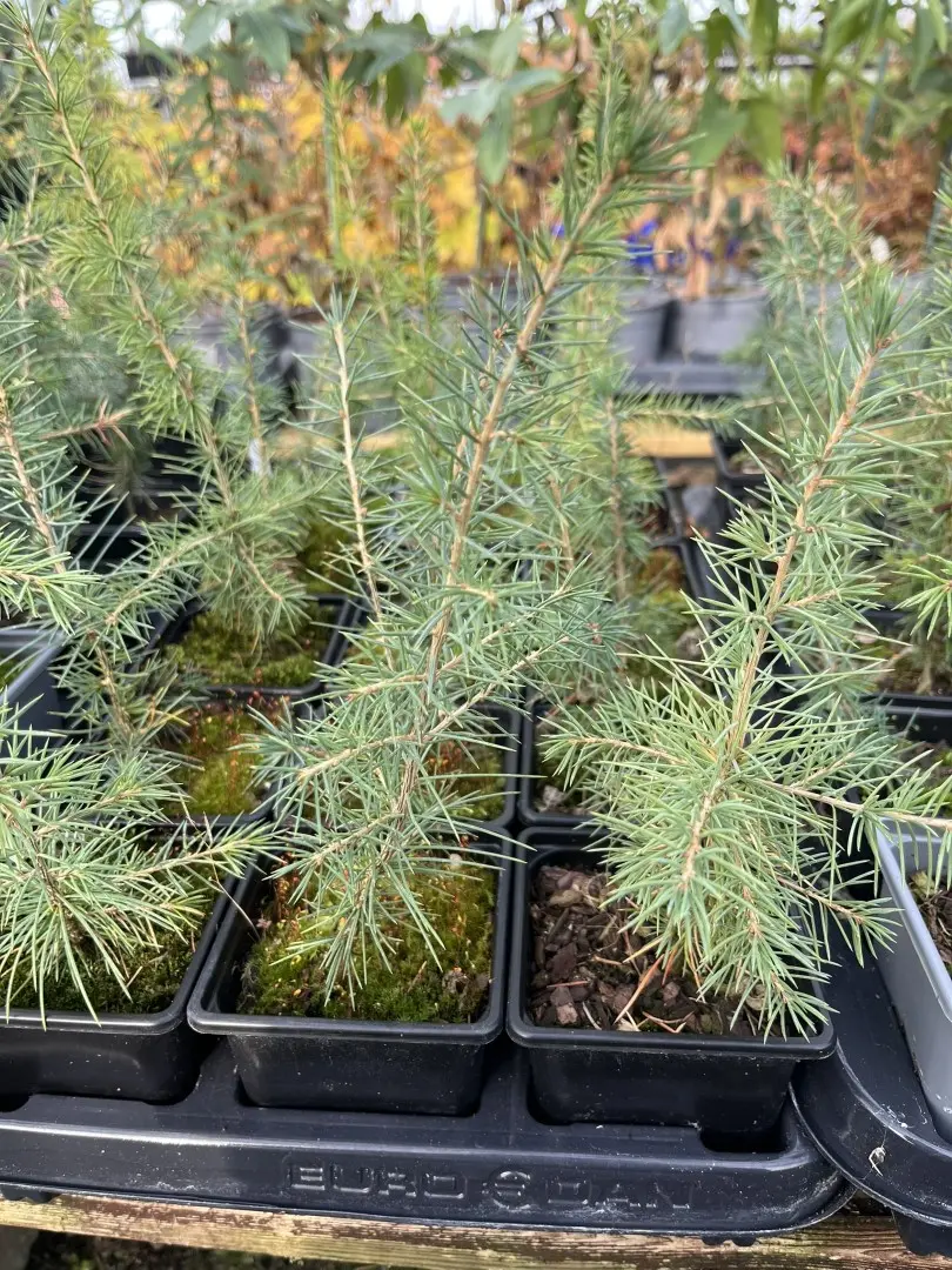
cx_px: 476
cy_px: 635
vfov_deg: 67.3
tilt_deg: -27.5
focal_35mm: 26
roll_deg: +0.7
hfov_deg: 53.1
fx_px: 953
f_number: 1.6
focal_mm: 5.1
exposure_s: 1/135
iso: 32
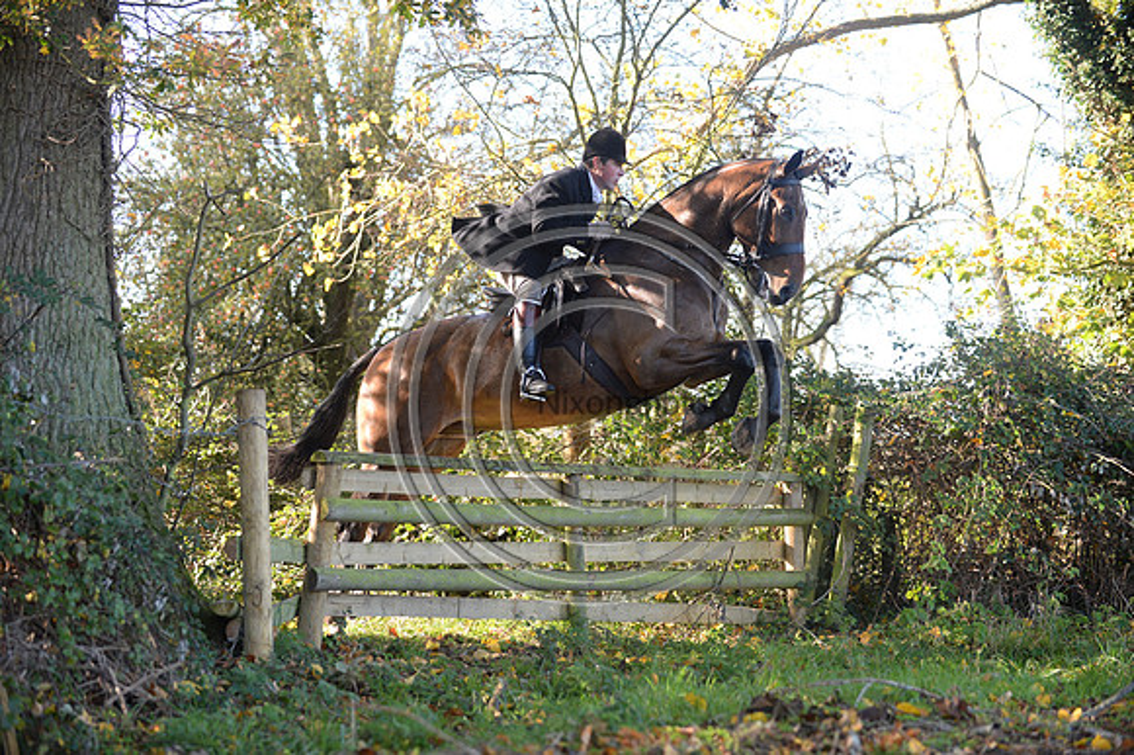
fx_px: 2204
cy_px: 378
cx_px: 567
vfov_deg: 19.4
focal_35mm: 70
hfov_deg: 28.9
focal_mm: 70
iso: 1000
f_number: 2.8
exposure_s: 1/1000
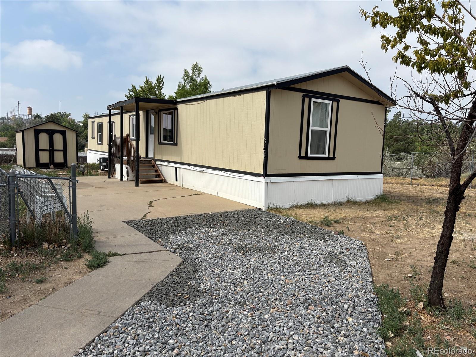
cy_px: 178
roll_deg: -2.4
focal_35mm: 26
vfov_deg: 53.1
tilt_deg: -7.3
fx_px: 358
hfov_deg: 67.3
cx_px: 238
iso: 50
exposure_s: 1/4950
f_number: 1.6
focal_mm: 5.96
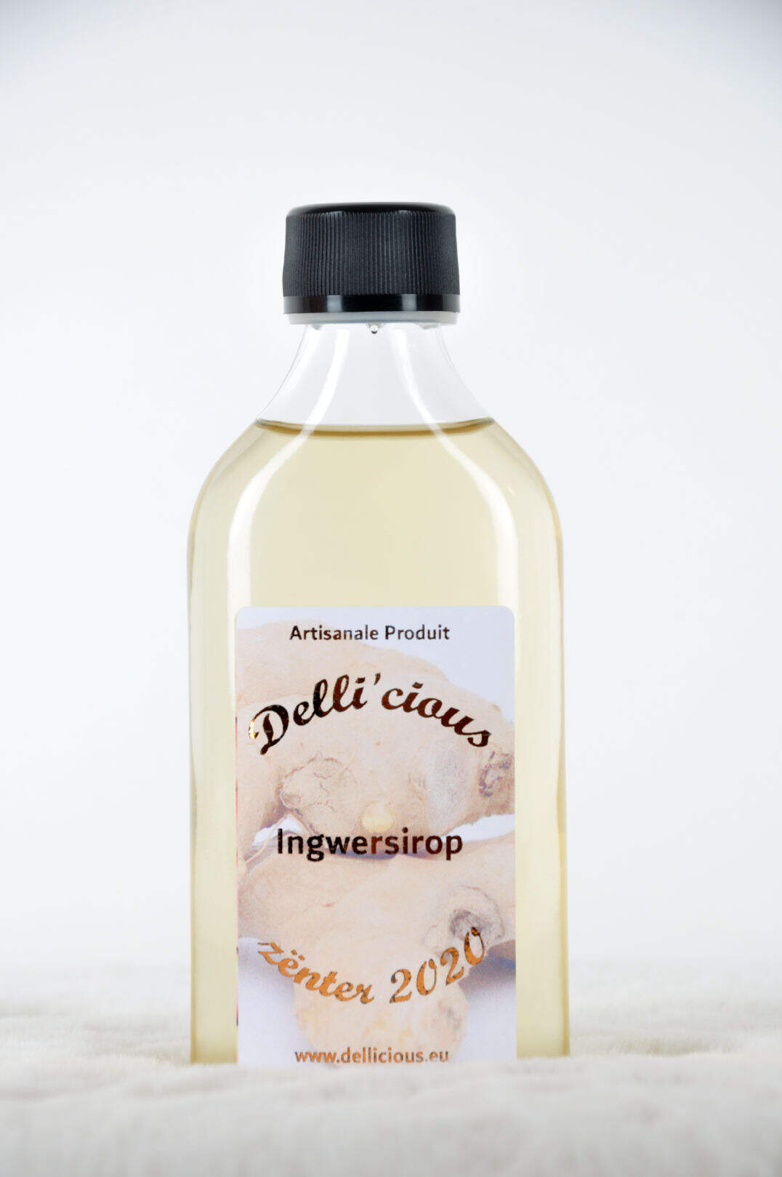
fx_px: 5145
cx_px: 391
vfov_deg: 13.1
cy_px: 588
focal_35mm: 158
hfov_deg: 8.7
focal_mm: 105
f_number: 8
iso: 200
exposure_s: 1/60
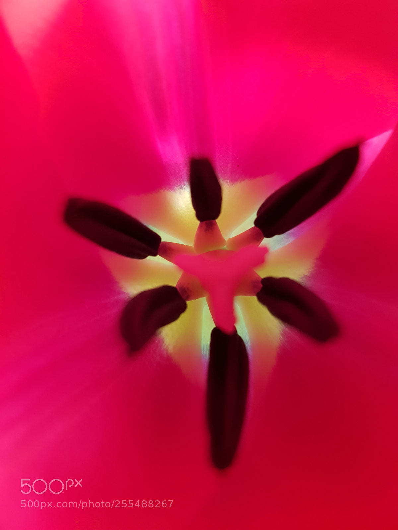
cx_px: 199
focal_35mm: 26
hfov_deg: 53.1
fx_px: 399
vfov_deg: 67.3
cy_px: 265
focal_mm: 4.2
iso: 125
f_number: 1.7
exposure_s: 1/120
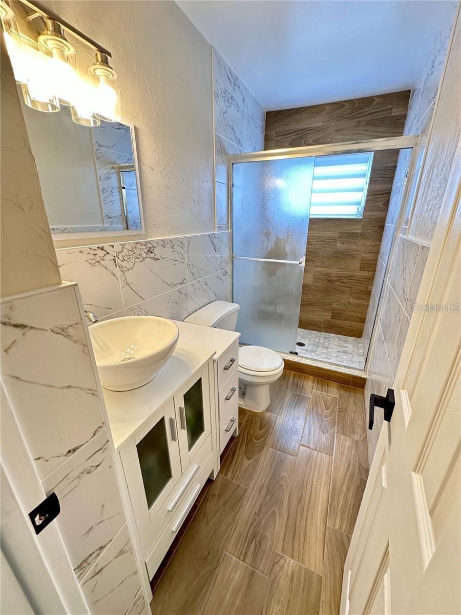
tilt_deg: -19.0
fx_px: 249
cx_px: 230
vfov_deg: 102.1
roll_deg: -0.8
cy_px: 308
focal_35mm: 14
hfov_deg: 85.7
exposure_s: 1/60
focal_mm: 2.22
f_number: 2.2
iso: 160
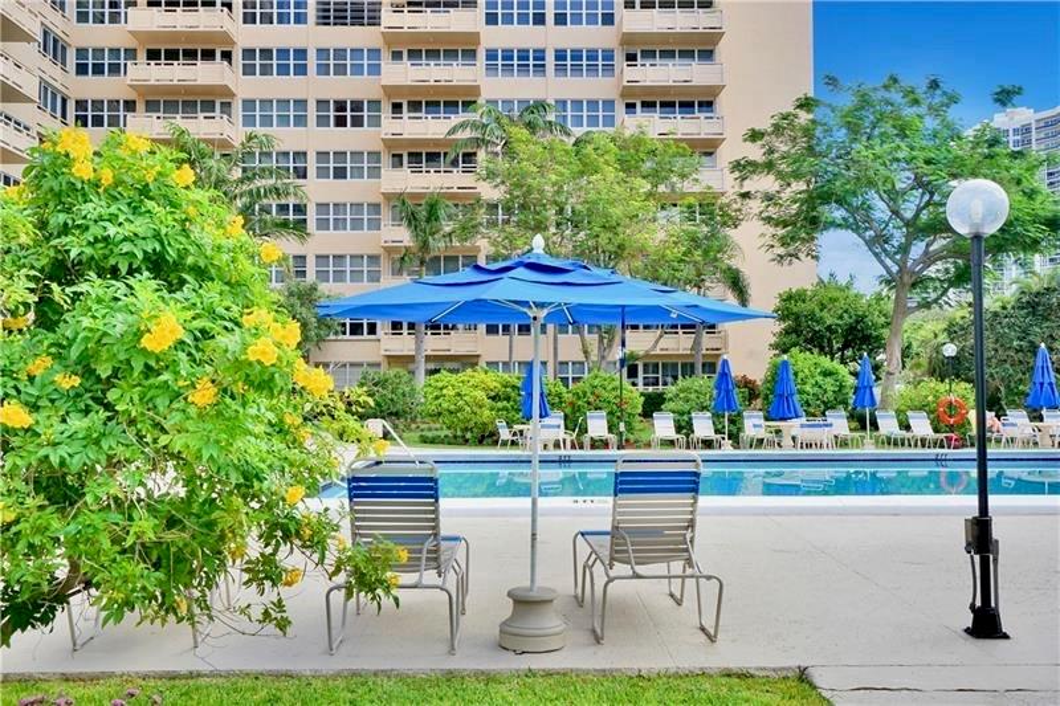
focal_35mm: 35
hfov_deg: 54.4
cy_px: 353
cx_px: 530
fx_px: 1030
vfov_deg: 37.8
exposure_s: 1/60
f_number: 18
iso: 250
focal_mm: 35
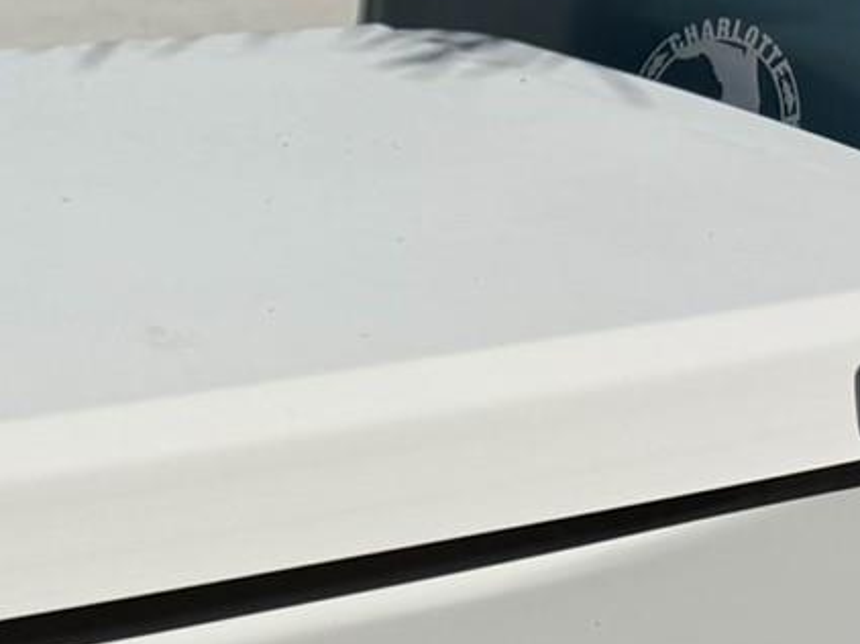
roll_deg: -0.9
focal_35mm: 91
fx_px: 2260
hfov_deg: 19.6
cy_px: 1092
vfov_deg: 14.6
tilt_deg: -35.8
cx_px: -295
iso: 100
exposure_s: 1/22727
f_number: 1.78
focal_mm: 6.76
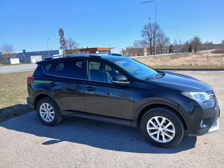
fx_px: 168
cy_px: 84
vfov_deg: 53.1
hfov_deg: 67.3
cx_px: 112
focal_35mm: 26
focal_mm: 3.98
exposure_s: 1/333
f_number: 1.8
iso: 20
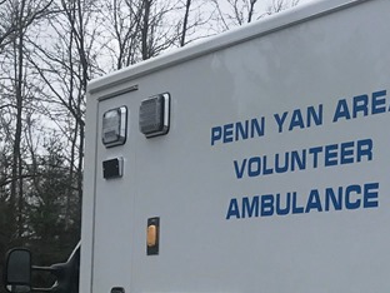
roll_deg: -4.4
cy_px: 313
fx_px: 1037
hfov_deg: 19.8
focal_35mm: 92
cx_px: 490
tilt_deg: +2.4
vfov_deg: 15.7
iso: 20
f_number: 1.8
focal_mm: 3.99
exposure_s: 1/630
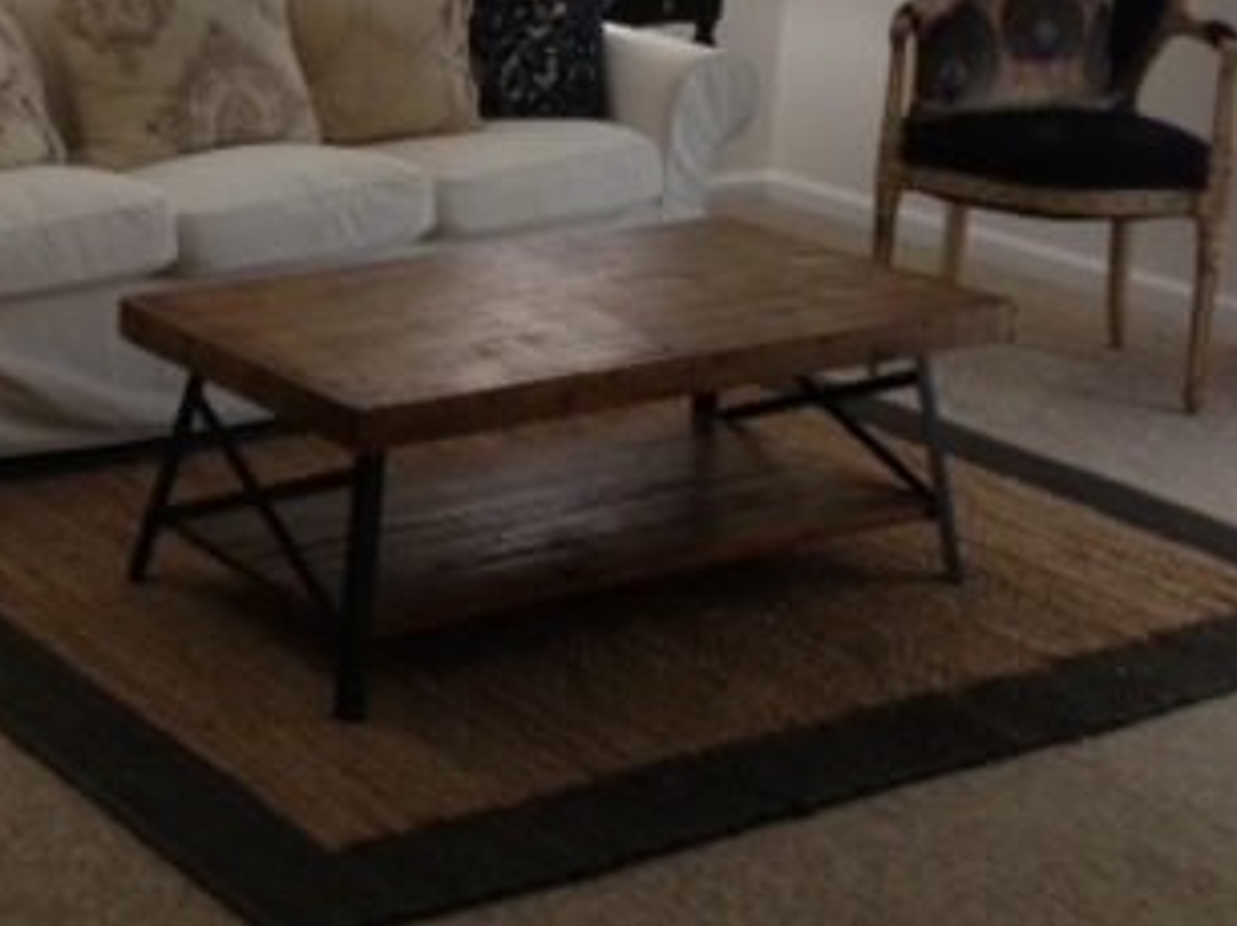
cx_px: 38
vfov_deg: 20.1
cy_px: 158
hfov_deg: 25.9
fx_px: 2571
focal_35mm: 72
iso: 125
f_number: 2.4
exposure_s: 1/20
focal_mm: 4.13
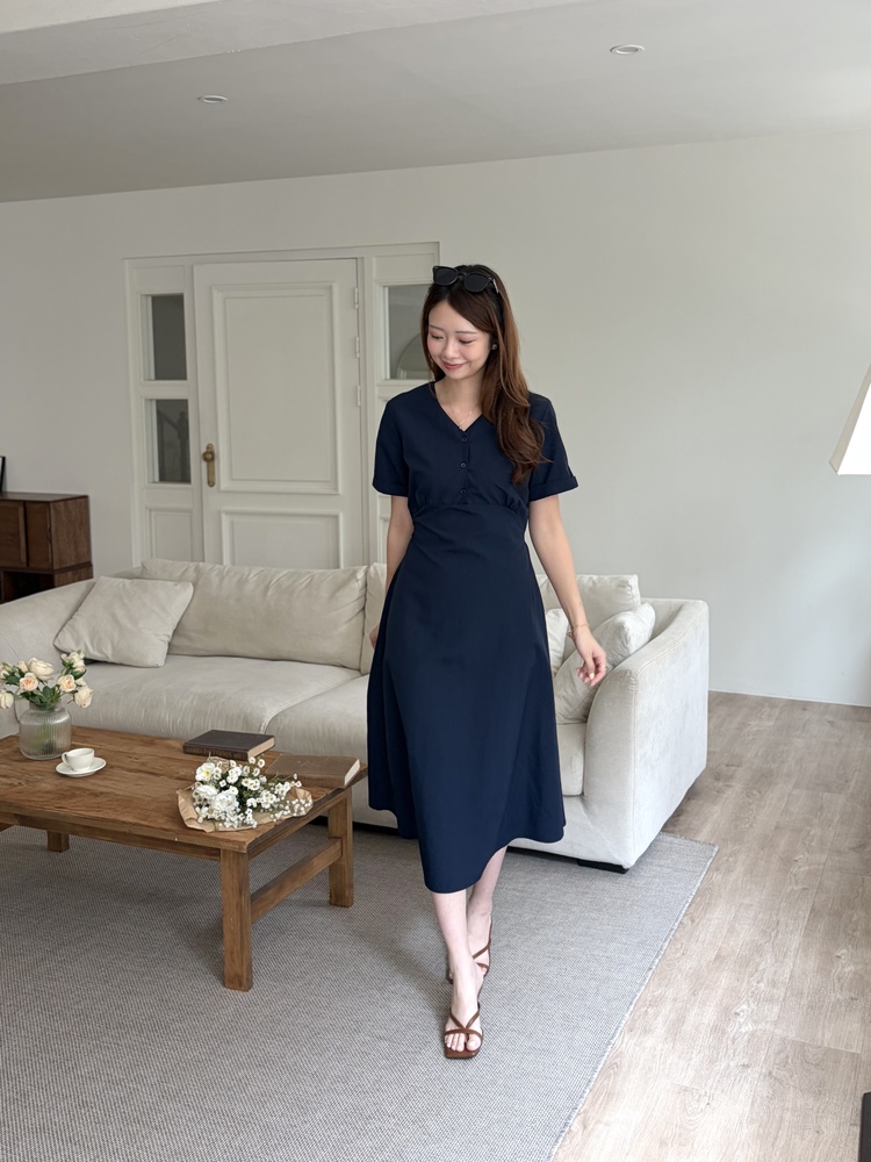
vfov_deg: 67.3
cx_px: 436
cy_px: 581
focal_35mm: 26
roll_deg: +1.5
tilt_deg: -5.5
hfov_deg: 53.1
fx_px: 872
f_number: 1.6
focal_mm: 5.96
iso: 80
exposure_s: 1/122
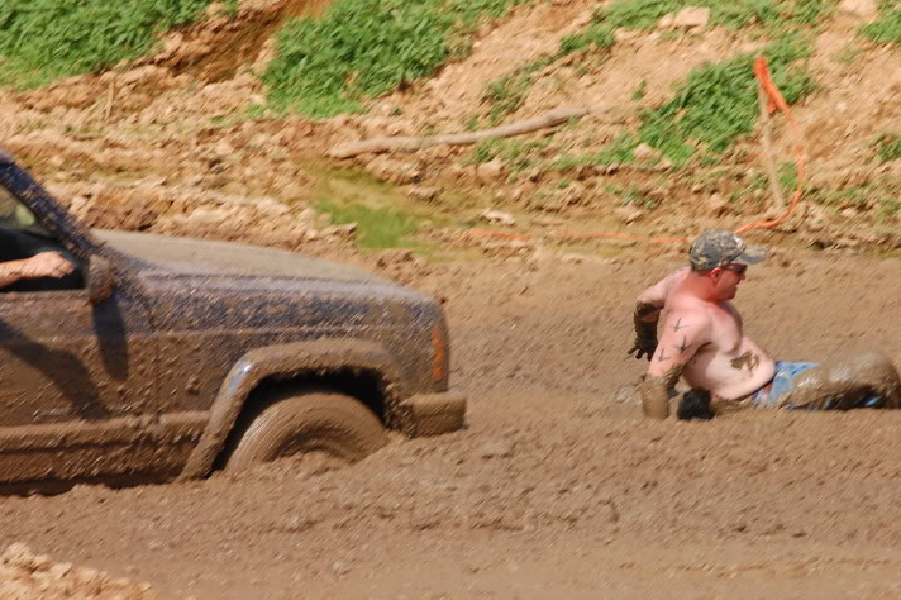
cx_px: 502
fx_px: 8430
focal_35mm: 337
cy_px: 320
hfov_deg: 6.1
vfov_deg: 4.1
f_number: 18
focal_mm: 200
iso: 400
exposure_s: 1/200
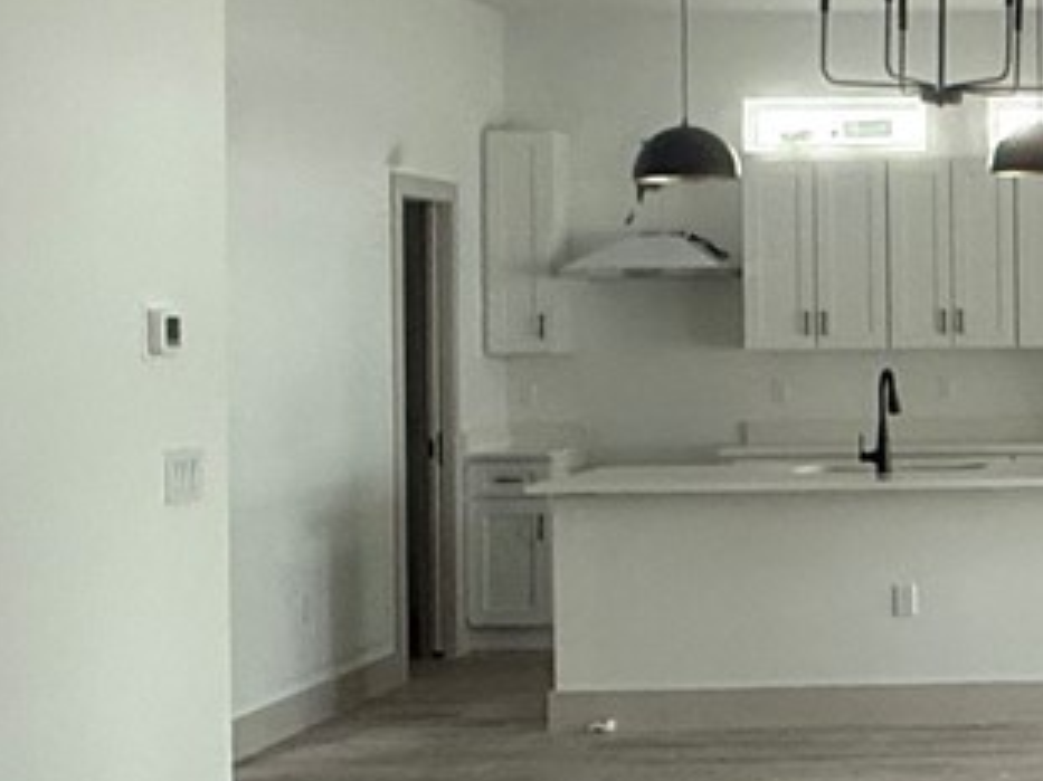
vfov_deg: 20.4
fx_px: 2169
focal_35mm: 72
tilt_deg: +0.7
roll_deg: +0.7
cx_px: 1261
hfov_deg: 24.4
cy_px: 322
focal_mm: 2.22
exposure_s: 1/70
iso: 320
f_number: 2.2
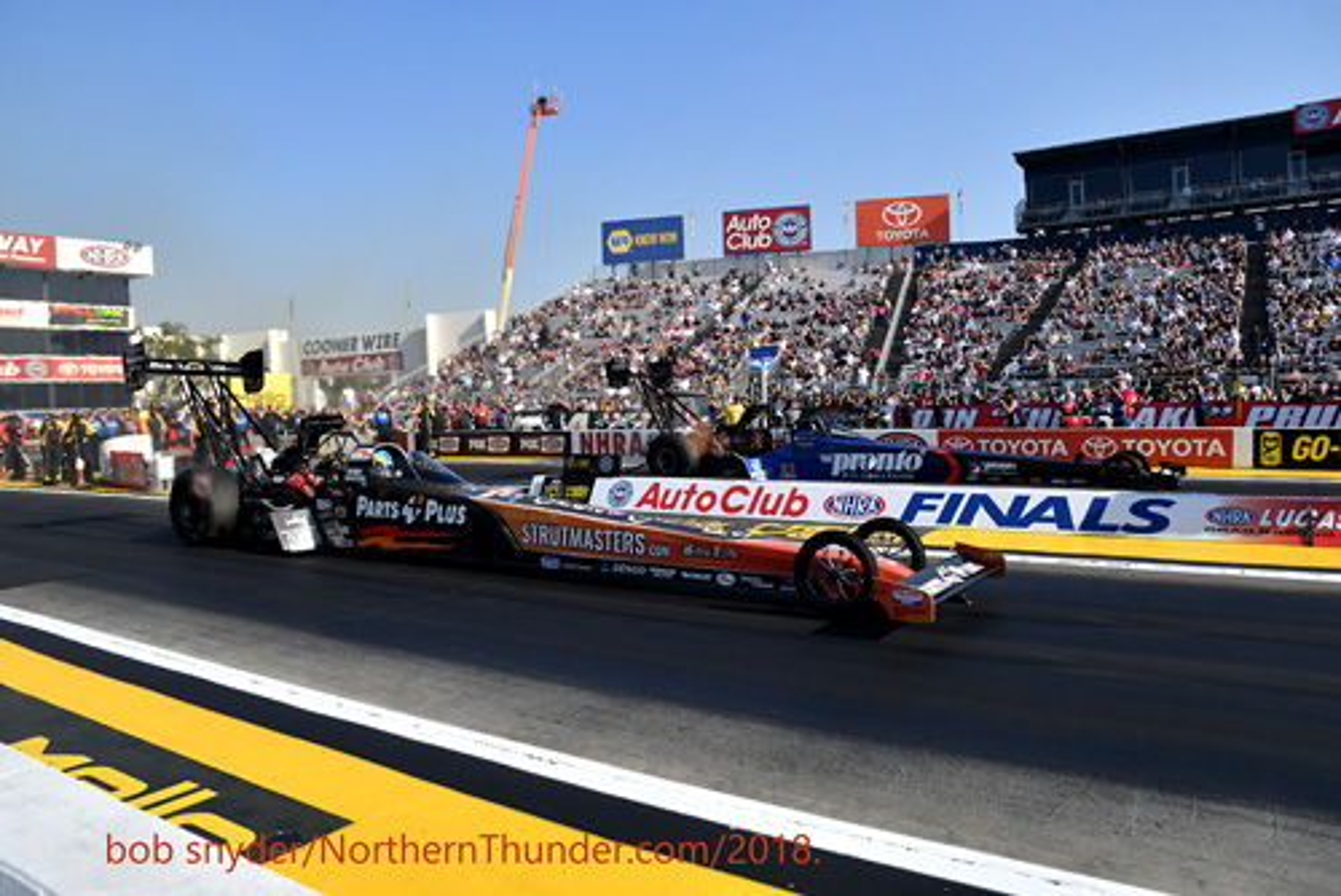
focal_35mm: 24
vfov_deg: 53.2
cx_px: 670
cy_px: 448
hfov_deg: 73.7
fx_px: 894
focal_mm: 16
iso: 160
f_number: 5.6
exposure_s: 1/1250
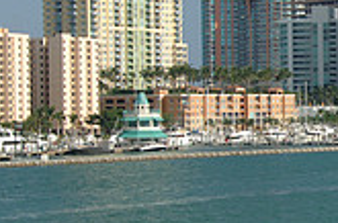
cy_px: 103
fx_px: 1975
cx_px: 442
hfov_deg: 9.6
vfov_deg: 6.5
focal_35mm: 211
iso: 100
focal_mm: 40
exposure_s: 1/250
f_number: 8
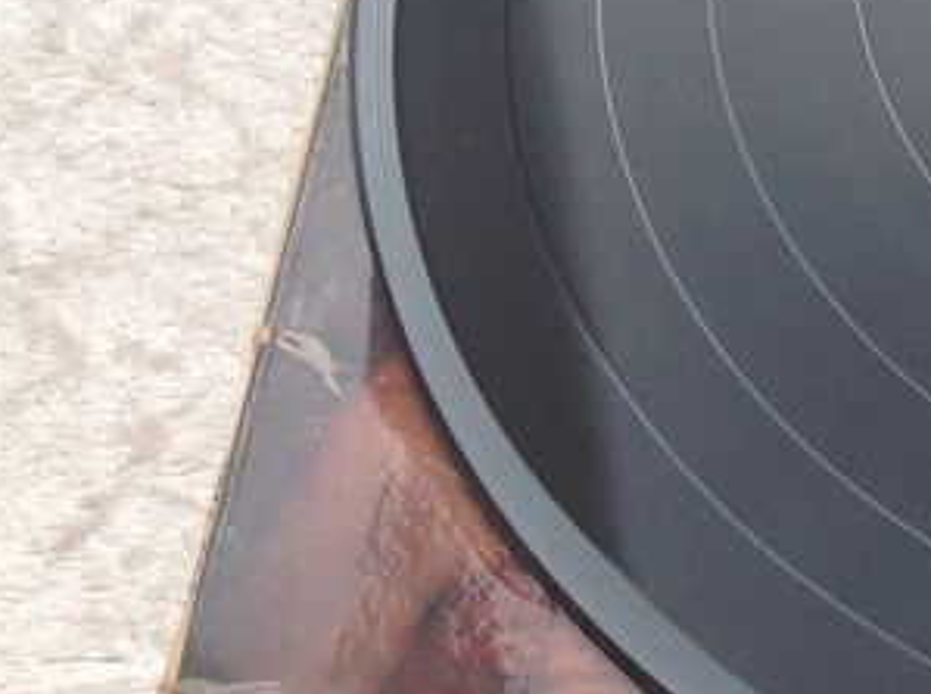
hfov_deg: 15.2
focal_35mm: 117
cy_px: 145
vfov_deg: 12.6
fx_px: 3140
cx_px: 1538
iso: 64
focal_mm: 4.28
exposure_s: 1/120
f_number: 2.4
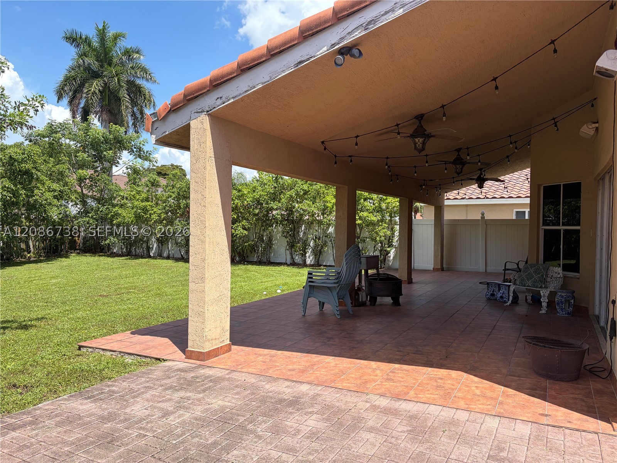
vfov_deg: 53.1
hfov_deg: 67.3
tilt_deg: +0.3
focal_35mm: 26
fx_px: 463
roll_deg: -0.2
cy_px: 232
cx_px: 308
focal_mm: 5.96
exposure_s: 1/1901
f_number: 1.6
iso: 50
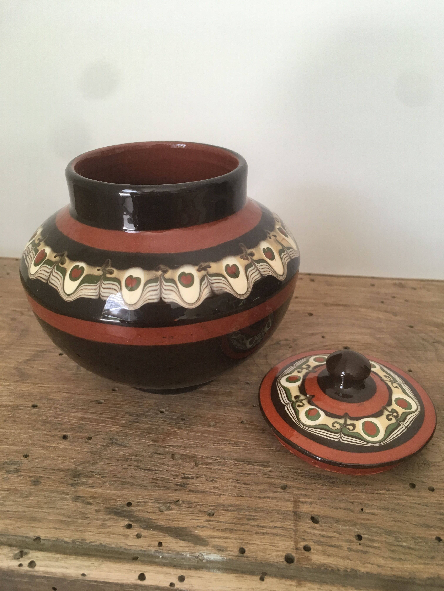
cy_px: 296
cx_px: 222
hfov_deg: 48.2
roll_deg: +0.6
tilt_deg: -34.7
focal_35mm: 29
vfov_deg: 61.7
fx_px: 496
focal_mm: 4.15
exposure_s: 1/33
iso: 50
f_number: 2.2
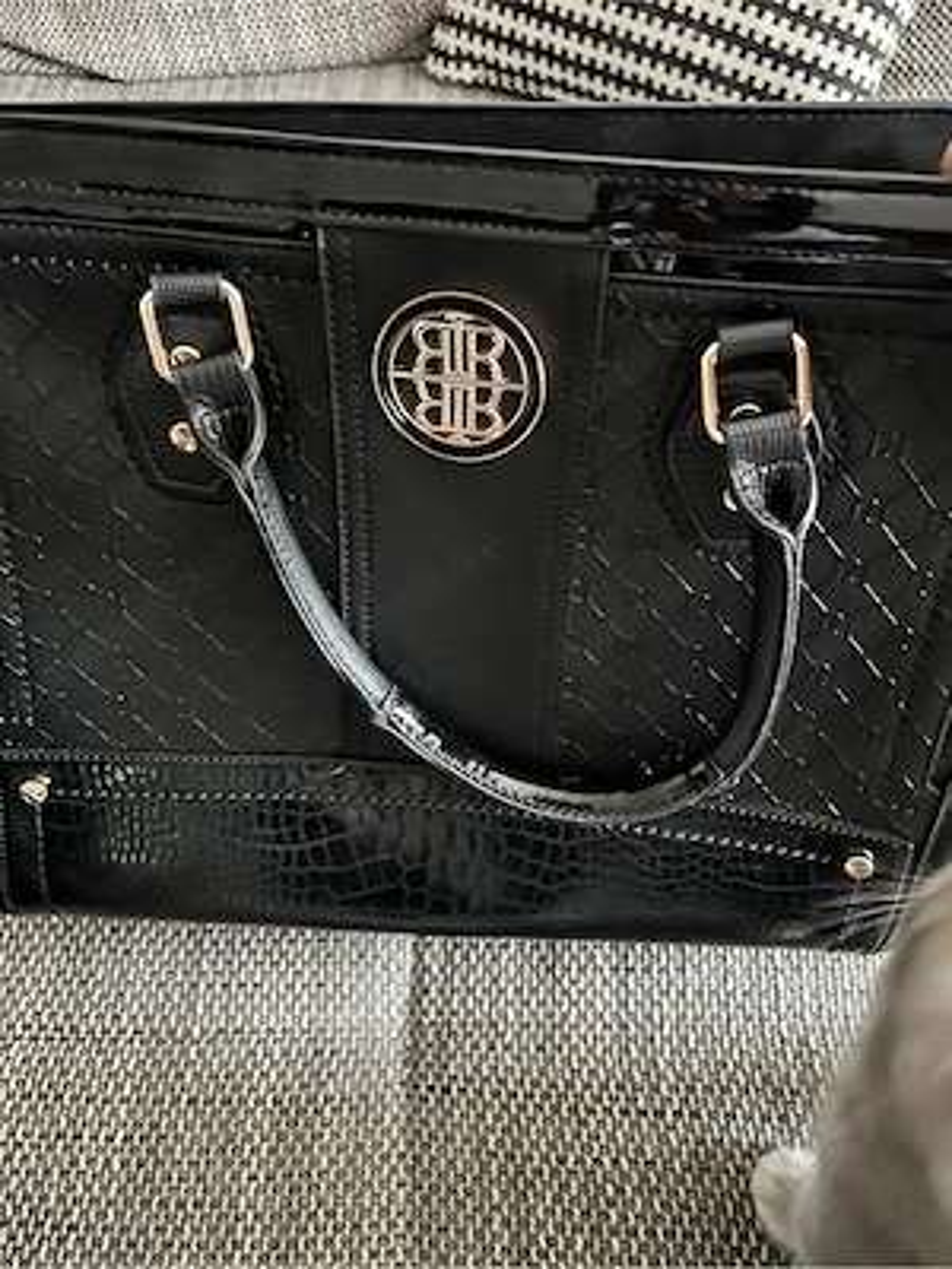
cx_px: 476
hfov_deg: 53.1
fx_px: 953
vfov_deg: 67.3
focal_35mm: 26
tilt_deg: -59.5
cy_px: 634
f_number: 1.5
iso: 1250
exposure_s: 1/15
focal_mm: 5.7
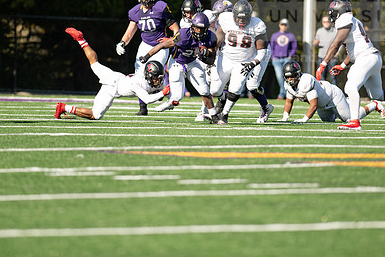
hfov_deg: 4.6
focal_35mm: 452
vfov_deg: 3.0
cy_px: 78
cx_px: 181
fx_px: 4835
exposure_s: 1/2000
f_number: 3.2
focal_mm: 300
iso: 250
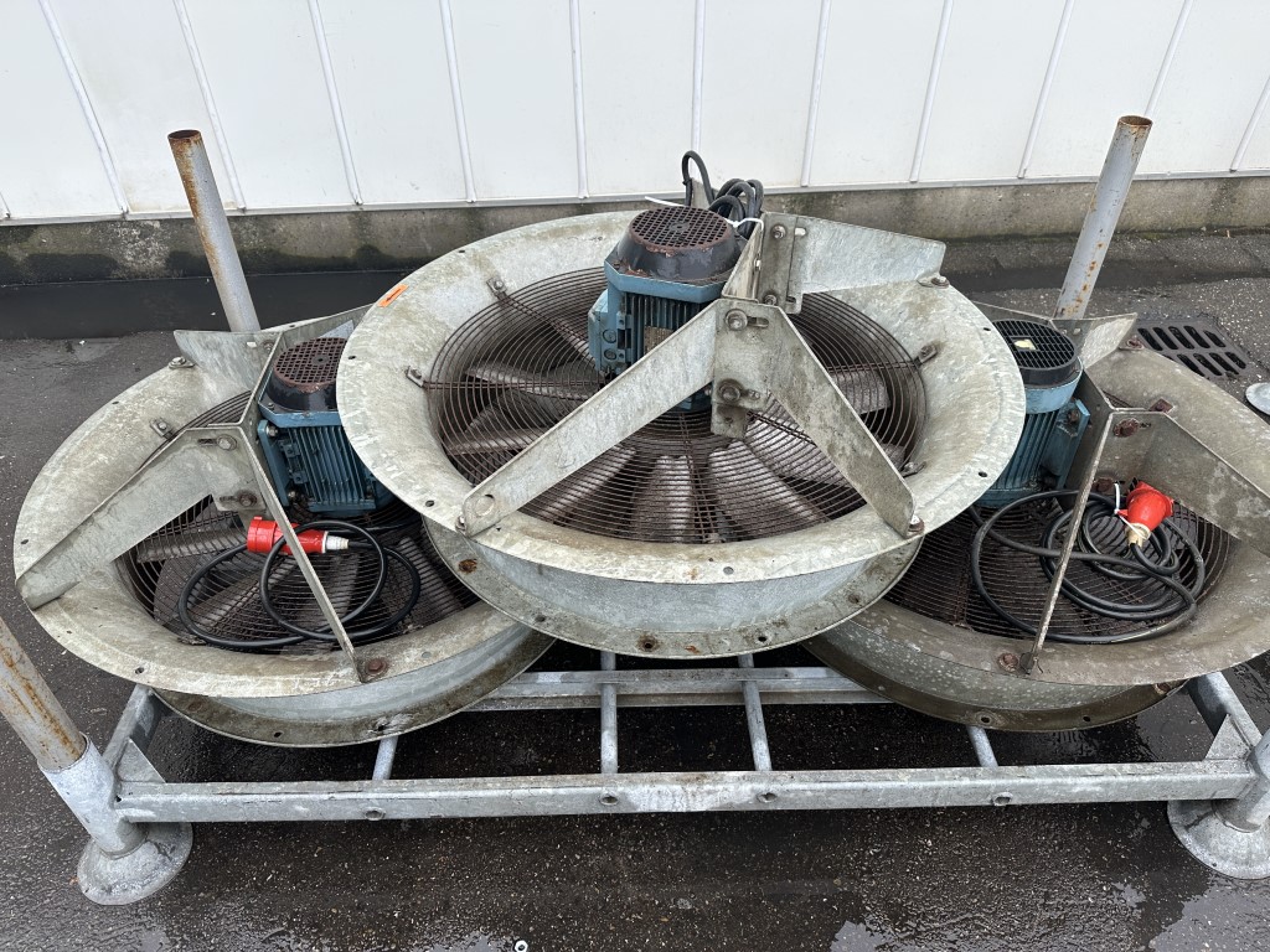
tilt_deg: -40.6
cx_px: 635
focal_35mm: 24
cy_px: 476
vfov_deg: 56.8
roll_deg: +0.7
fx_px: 881
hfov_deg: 71.6
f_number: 1.78
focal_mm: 6.86
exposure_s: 1/564
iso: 80
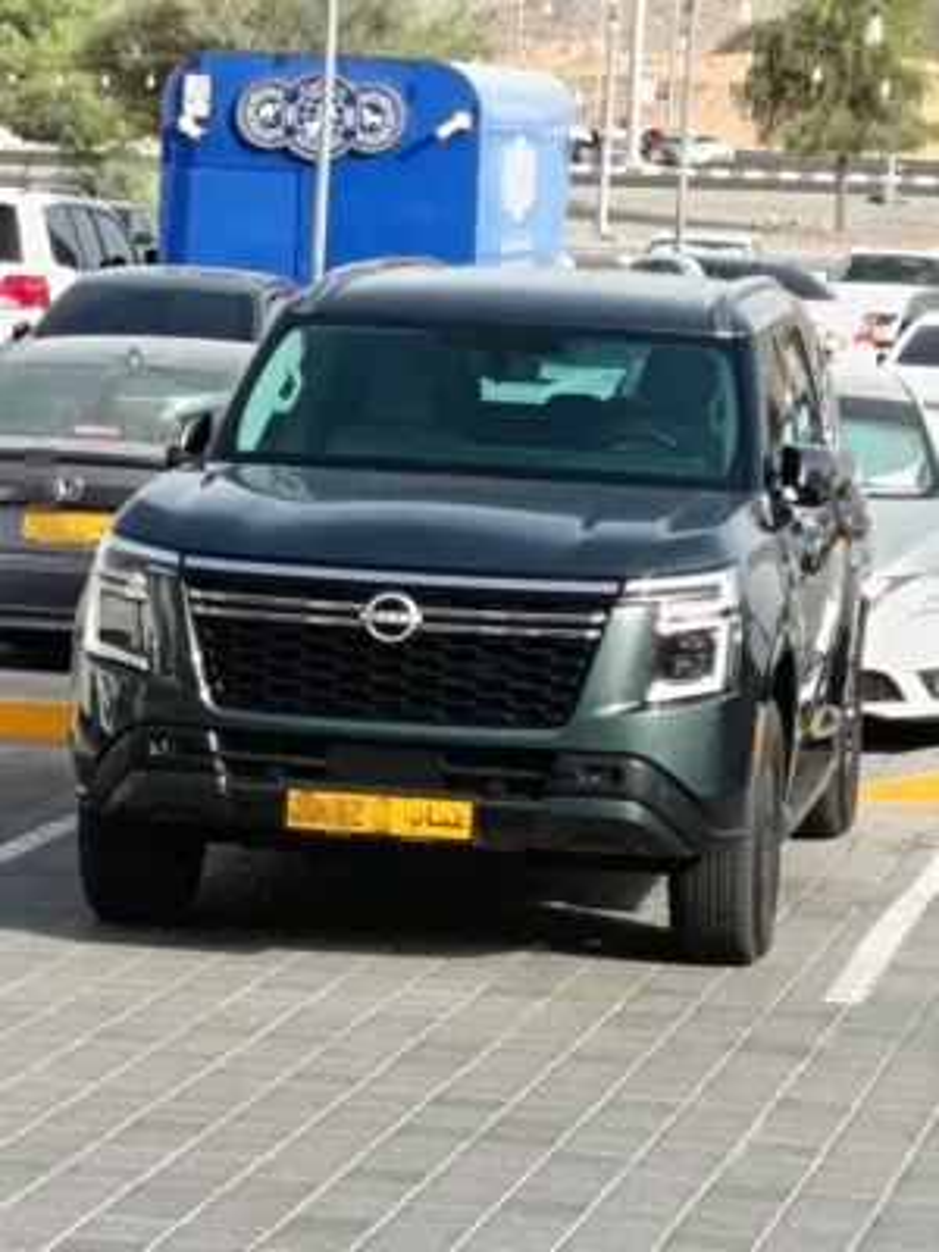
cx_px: 470
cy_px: 626
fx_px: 5389
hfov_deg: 10.0
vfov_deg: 13.3
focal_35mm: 149
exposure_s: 1/247
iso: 100
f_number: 1.75
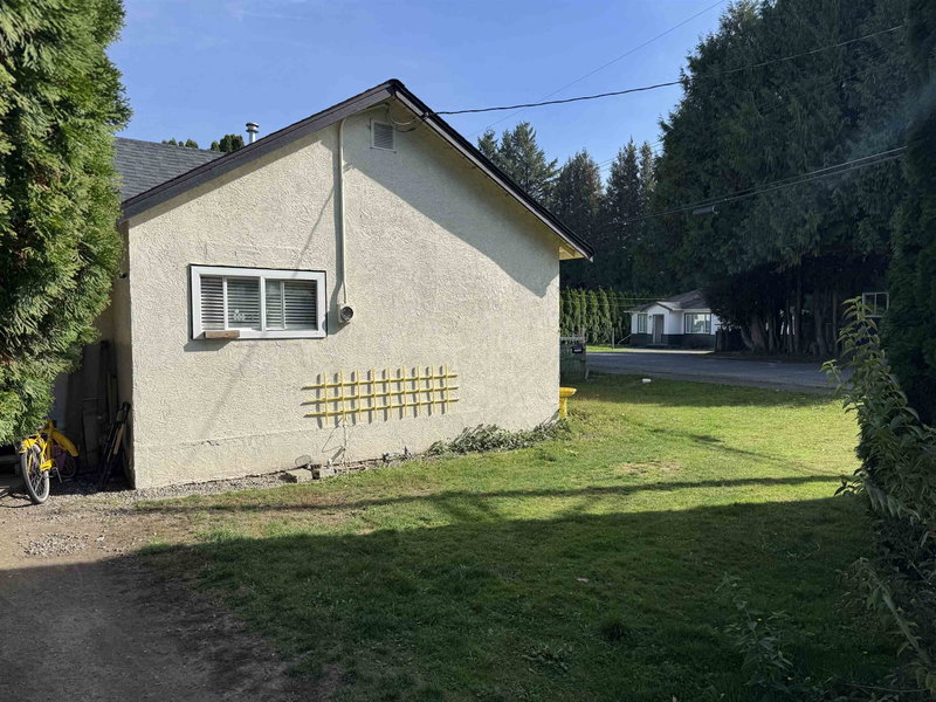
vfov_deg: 56.8
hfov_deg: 71.6
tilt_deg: -0.9
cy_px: 351
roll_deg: -0.8
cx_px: 468
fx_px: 649
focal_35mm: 24
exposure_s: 1/4049
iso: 80
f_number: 1.78
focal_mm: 6.76
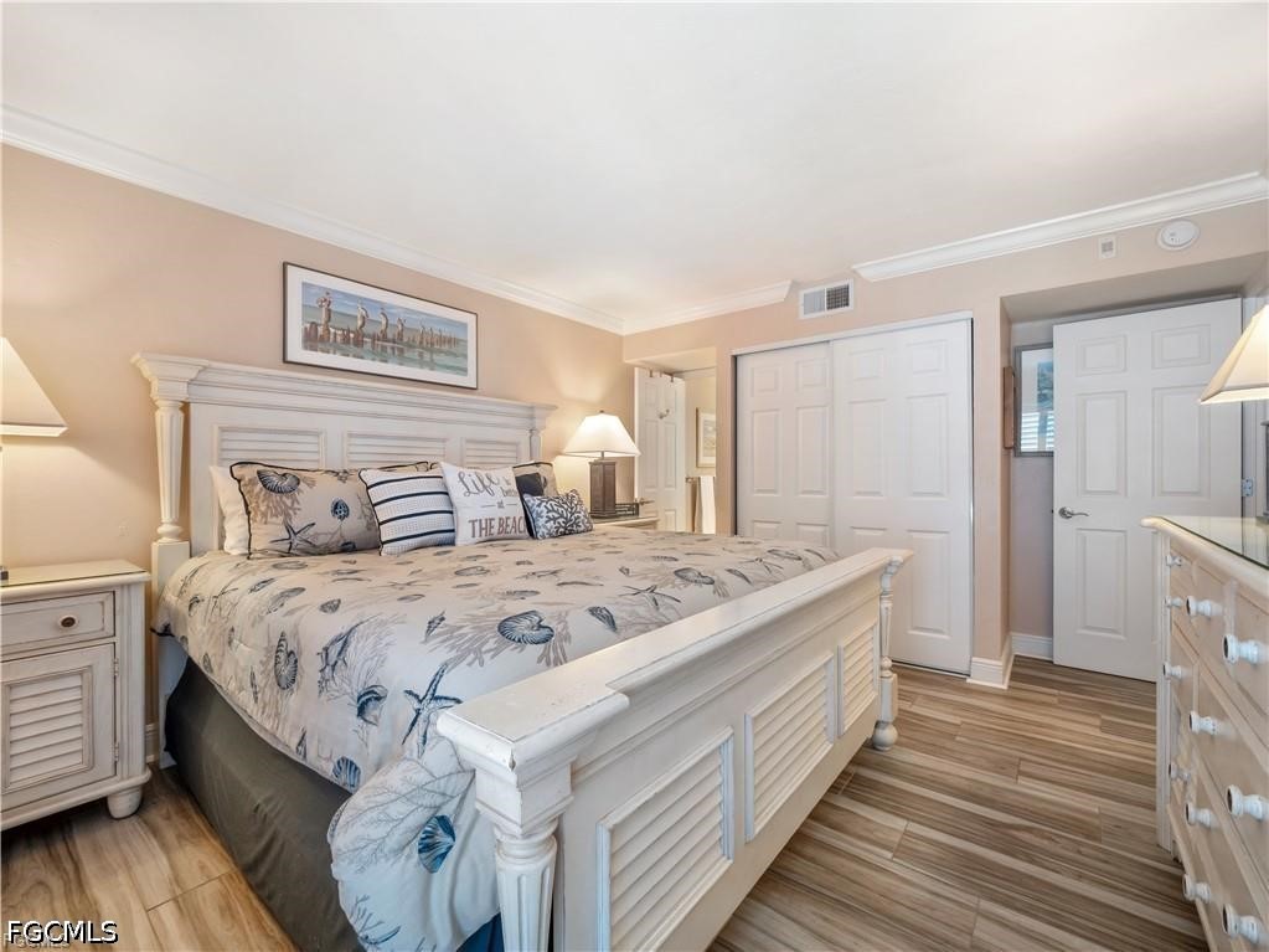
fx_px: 513
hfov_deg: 102.1
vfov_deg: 85.7
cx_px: 634
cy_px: 476
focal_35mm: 14
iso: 200
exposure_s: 1/3
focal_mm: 7
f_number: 7.1
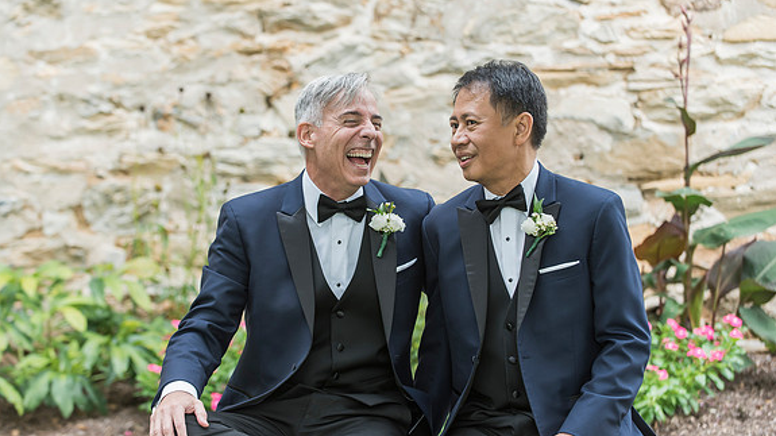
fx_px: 2448
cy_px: 204
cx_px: 359
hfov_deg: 18.0
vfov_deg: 10.2
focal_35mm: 119
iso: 400
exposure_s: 1/400
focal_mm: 105
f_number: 3.5
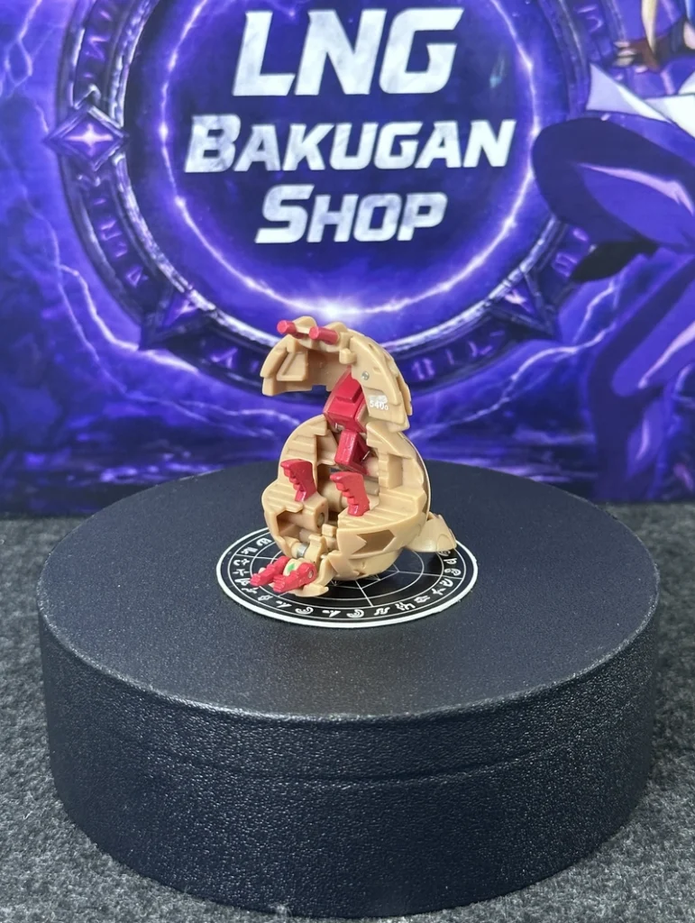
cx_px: 348
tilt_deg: -17.3
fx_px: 1282
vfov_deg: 39.6
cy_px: 462
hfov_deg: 30.3
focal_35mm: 48
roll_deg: -0.5
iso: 200
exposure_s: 1/50
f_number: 1.78
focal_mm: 6.86
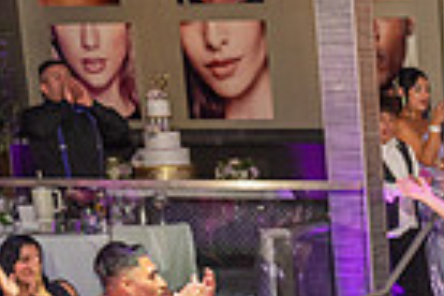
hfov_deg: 14.6
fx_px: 1554
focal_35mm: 126
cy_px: 484
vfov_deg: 10.4
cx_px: 753
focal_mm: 30
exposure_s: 1/125
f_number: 3.5
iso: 1000
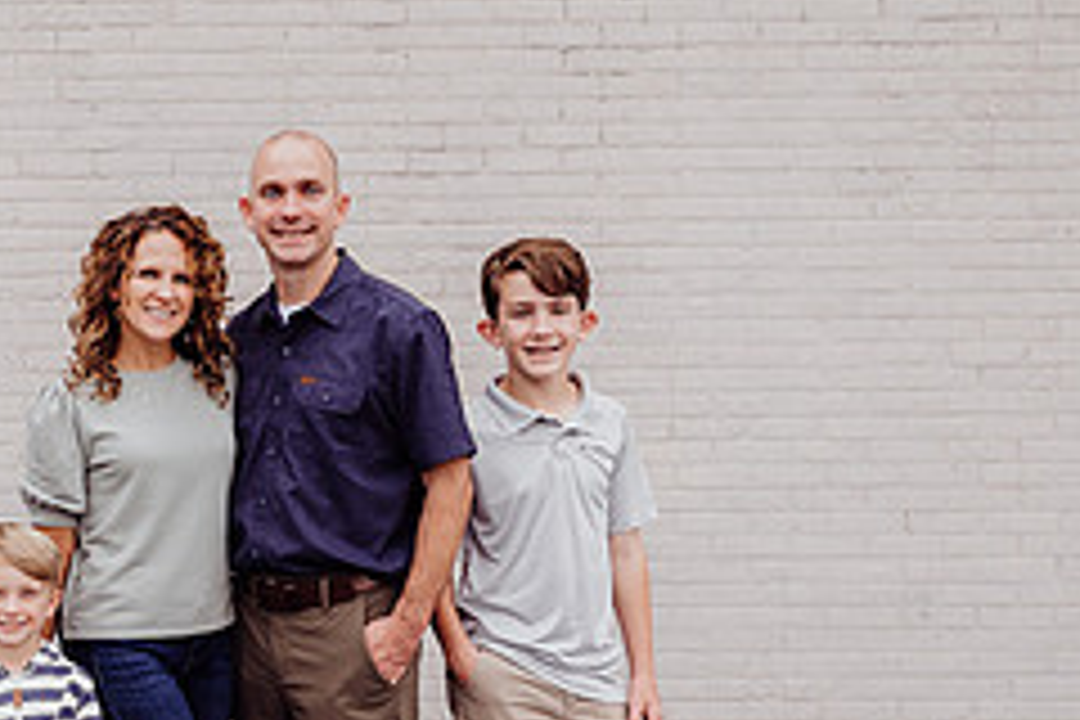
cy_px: 470
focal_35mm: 58
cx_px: 166
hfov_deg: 33.2
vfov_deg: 23.3
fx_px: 1740
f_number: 2.5
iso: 200
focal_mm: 24
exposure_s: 1/200
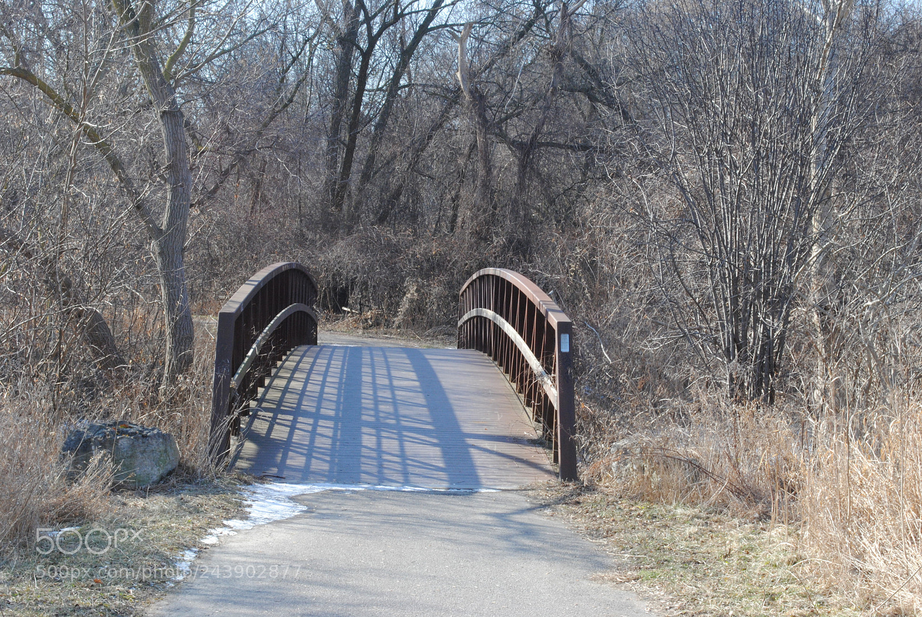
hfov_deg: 29.8
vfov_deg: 20.2
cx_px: 461
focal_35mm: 68
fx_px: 1731
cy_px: 308
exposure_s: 1/50
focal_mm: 45
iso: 400
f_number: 20
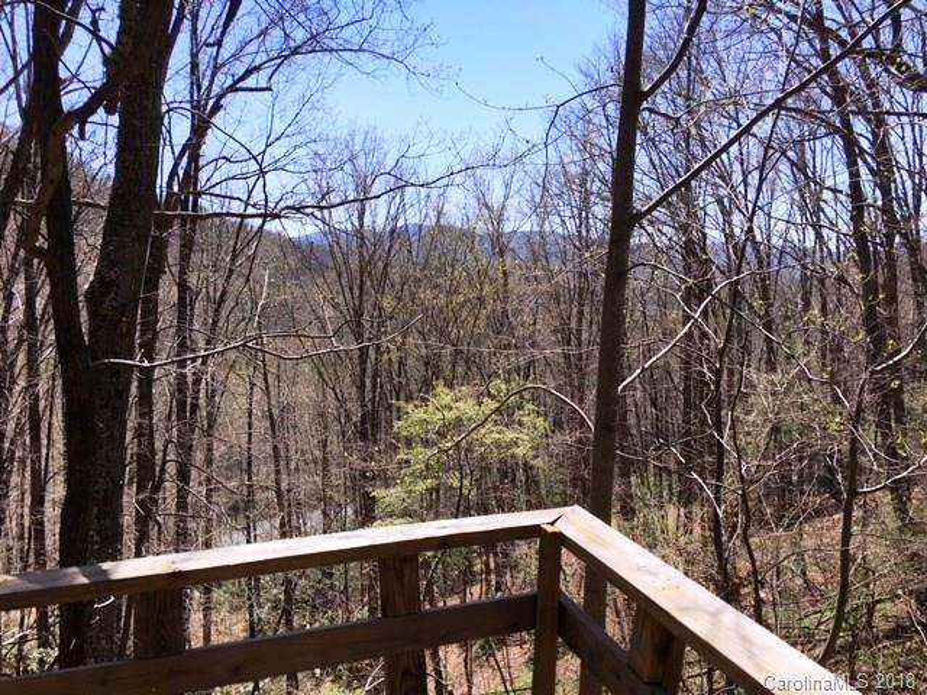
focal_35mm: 29
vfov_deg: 48.2
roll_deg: -1.1
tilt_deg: -3.9
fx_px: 777
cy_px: 348
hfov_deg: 61.7
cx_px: 464
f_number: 2.2
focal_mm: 4.15
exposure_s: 1/1282
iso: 25
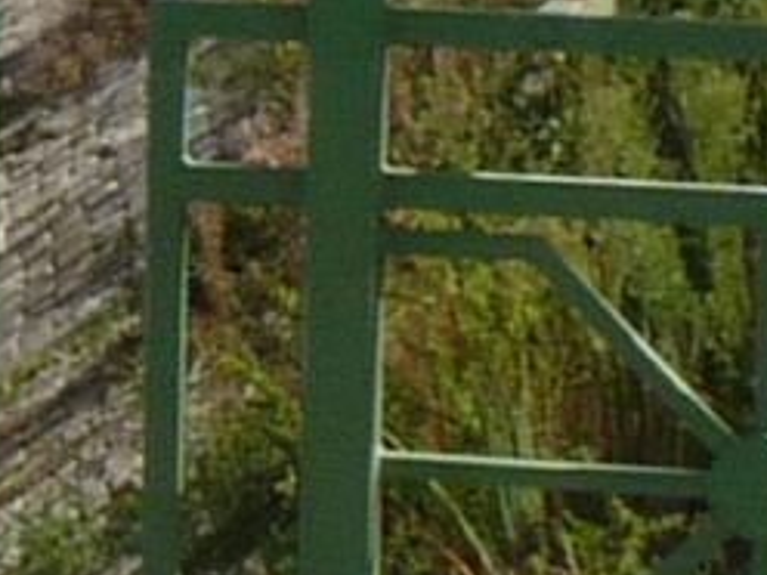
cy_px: -479
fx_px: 7423
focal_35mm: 335
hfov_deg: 5.6
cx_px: -1466
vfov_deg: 4.4
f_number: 6.3
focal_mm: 5.4
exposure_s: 1/400
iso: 100
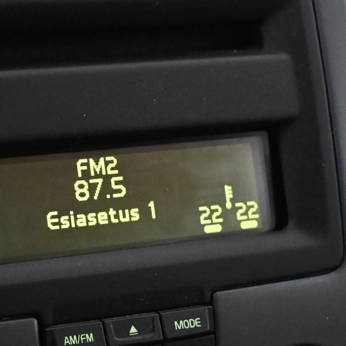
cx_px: 87
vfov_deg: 15.6
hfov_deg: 15.5
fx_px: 1263
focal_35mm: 112
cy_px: 170
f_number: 5
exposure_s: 1/60
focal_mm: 32.5
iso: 8000
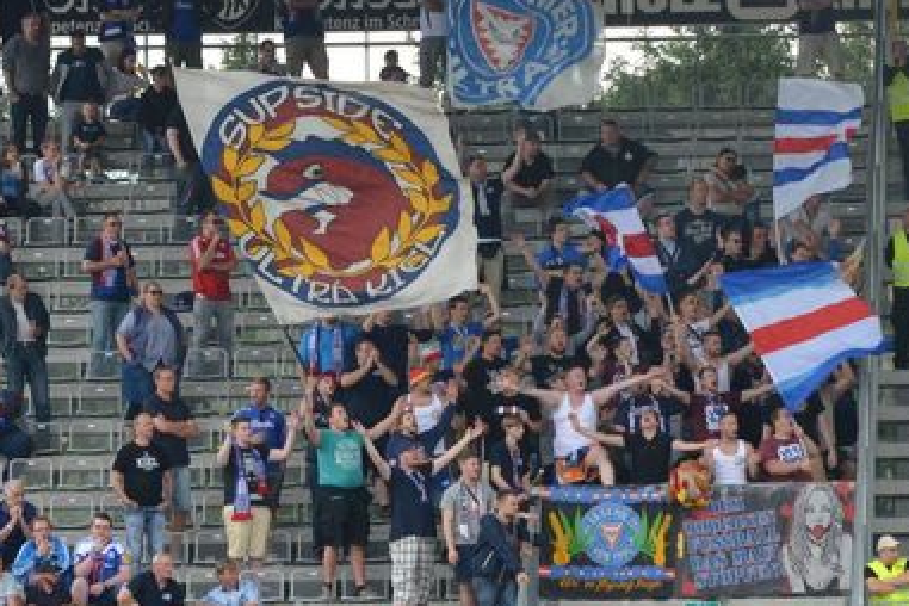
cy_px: 406
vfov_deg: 5.1
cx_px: 480
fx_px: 6792
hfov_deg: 7.7
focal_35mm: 269
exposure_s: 1/2000
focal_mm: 120
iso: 2000
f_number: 7.1
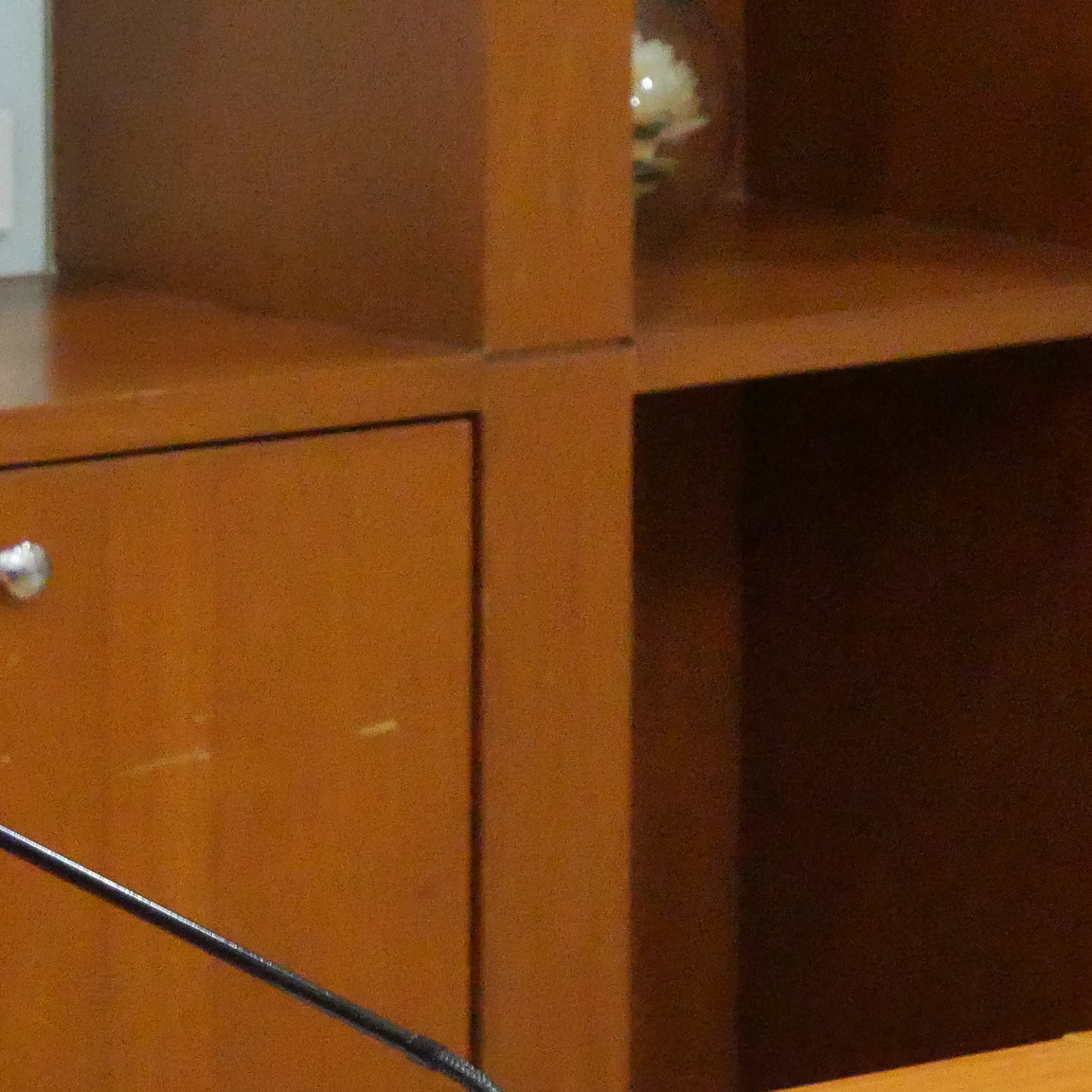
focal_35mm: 282
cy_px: 621
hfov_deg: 6.2
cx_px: -415
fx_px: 10065
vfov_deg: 6.2
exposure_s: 1/100
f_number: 5.6
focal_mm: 50
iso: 6400
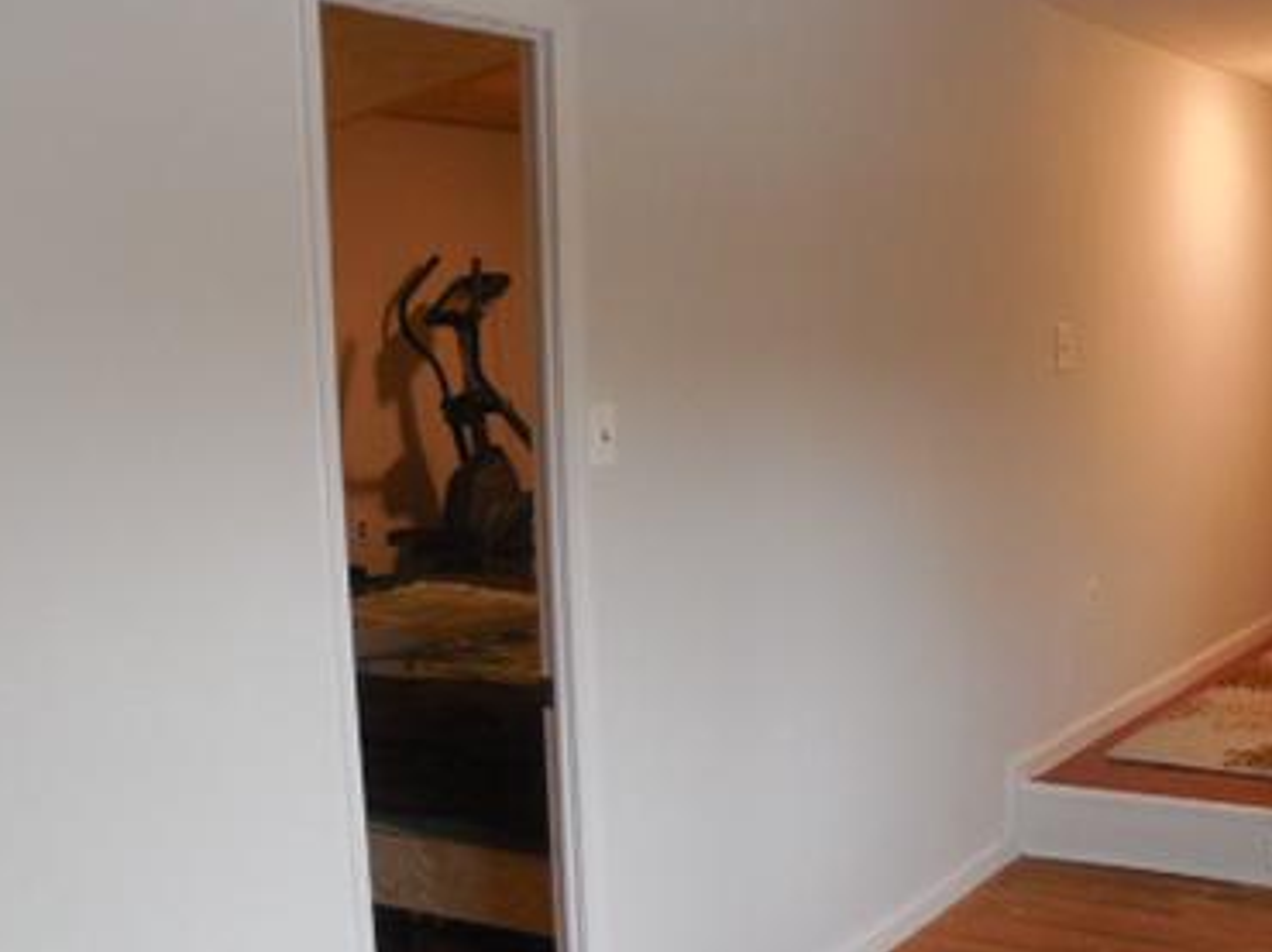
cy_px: 629
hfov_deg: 41.6
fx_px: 1652
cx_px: 839
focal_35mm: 45
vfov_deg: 31.9
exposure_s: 1/30
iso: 220
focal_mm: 4.6
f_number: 3.5
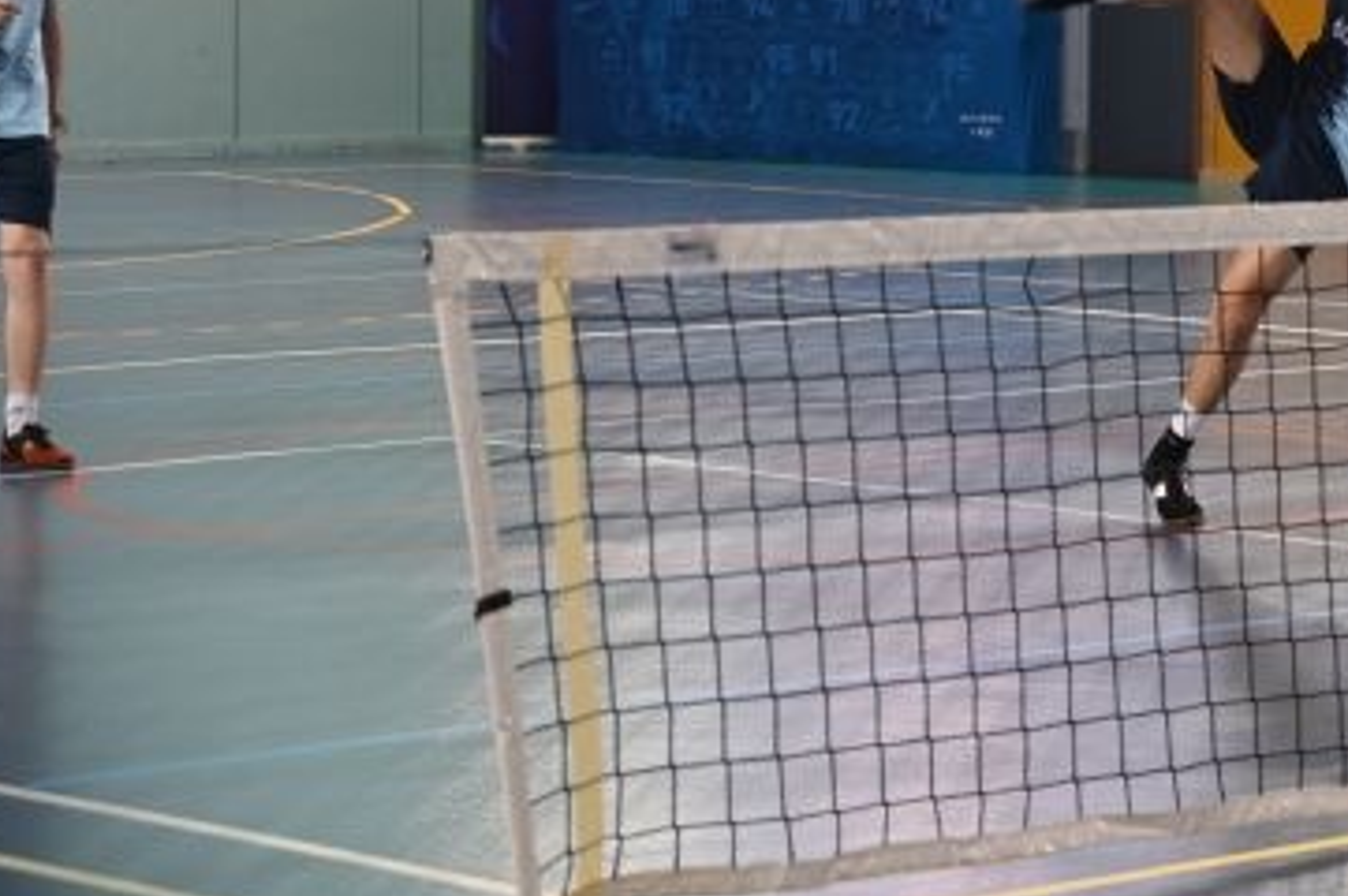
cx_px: 1408
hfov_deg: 13.1
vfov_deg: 8.8
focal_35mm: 155
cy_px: -7
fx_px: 5798
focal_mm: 70
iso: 560
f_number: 2.8
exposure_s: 1/125
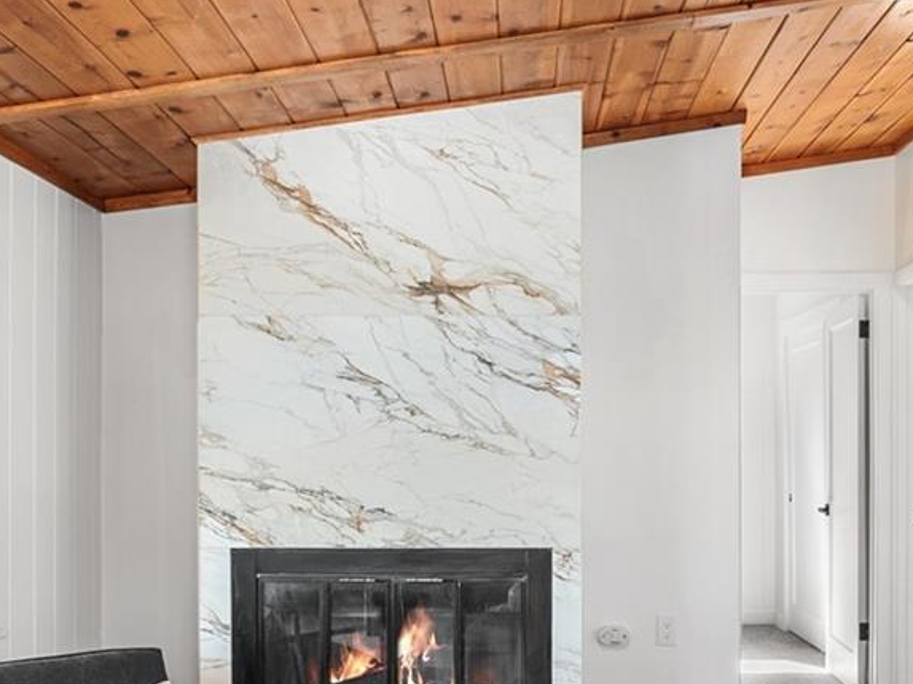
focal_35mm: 44
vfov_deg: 32.3
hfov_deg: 42.5
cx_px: 527
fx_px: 1169
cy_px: 461
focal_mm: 16.5
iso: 200
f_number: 8
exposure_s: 1/1.25
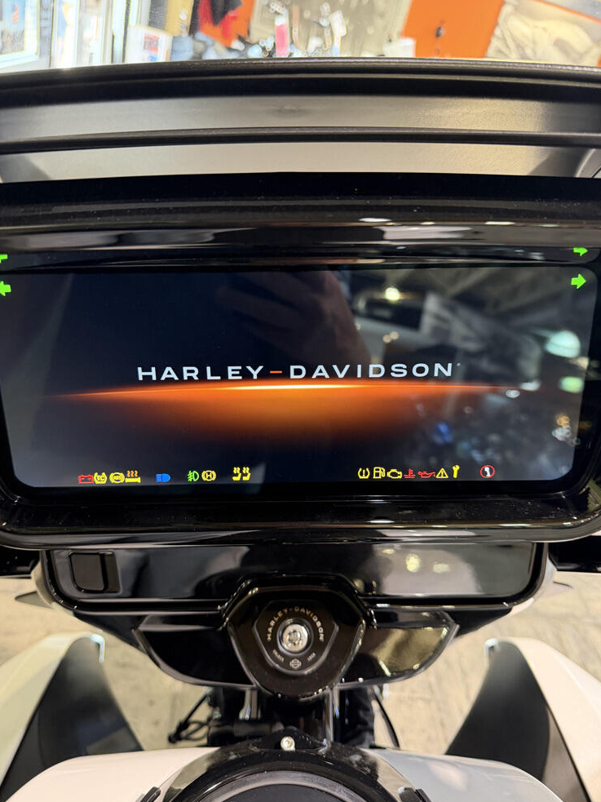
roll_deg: -15.1
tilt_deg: -32.2
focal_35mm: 25
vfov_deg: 69.4
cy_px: 408
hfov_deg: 54.9
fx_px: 579
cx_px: 298
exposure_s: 1/40
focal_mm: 6.76
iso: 640
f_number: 1.78
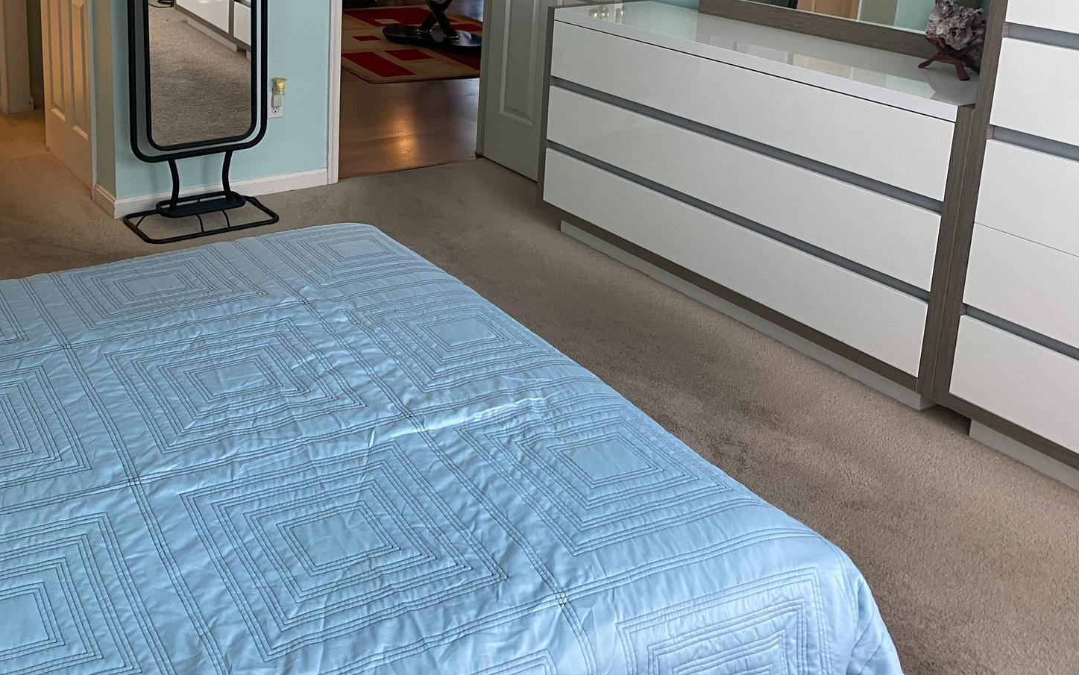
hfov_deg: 49.3
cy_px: 106
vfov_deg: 31.7
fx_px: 1147
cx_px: 339
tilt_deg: -14.9
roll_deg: -2.0
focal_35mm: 39
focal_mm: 4.25
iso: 160
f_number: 1.8
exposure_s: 1/60
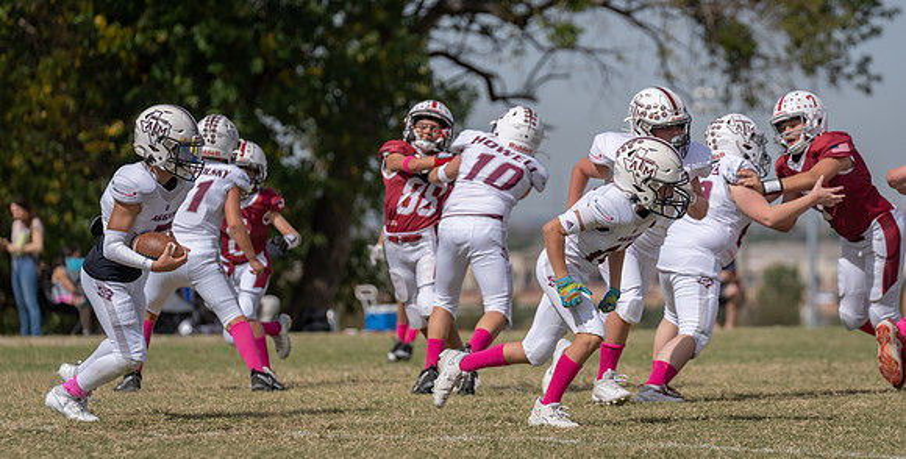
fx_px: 6582
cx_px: 487
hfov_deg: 7.9
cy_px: 241
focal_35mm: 280
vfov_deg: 4.0
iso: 100
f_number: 4
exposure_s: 1/2500
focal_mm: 200
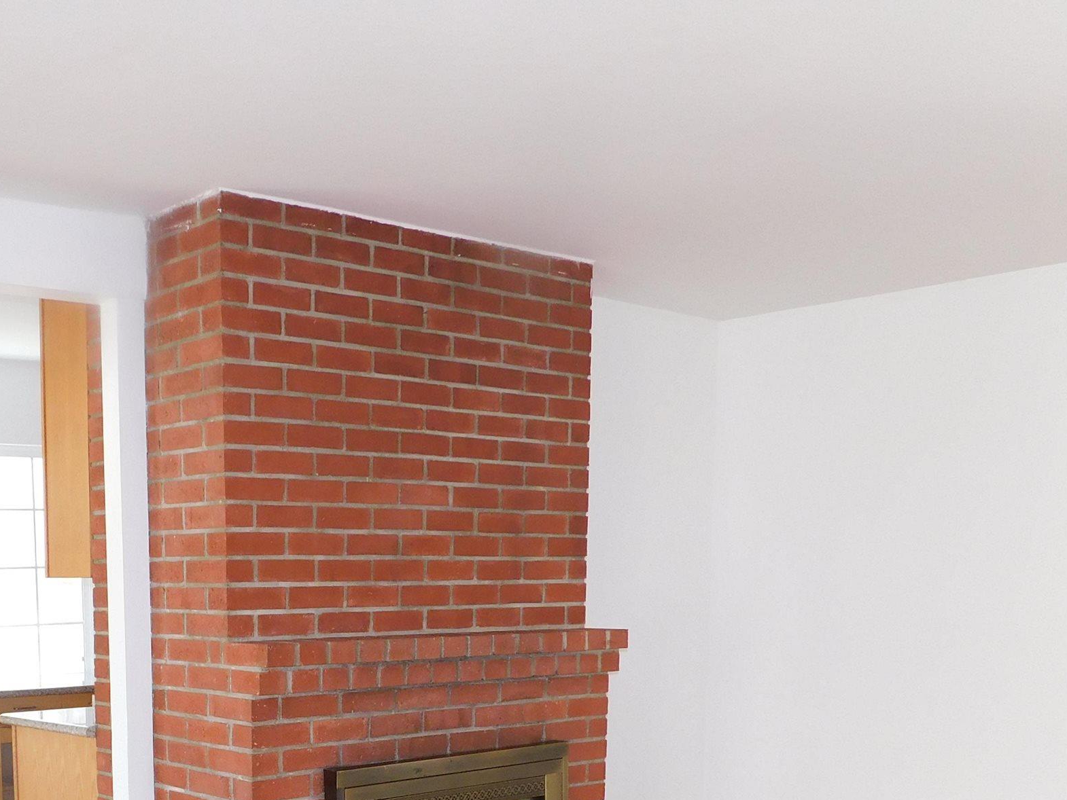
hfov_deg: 40.7
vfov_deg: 30.3
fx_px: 1387
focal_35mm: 45
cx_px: 253
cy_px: 770
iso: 180
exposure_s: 1/30
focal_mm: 4
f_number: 3
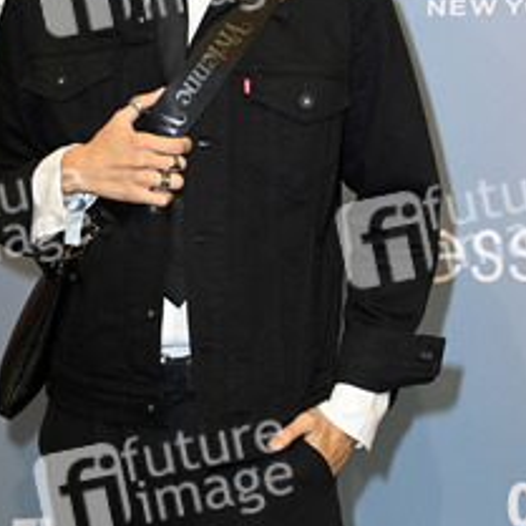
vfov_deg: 17.1
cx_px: 237
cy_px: 103
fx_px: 1736
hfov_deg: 17.2
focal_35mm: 101
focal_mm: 62
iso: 400
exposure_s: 1/160
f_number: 5.6
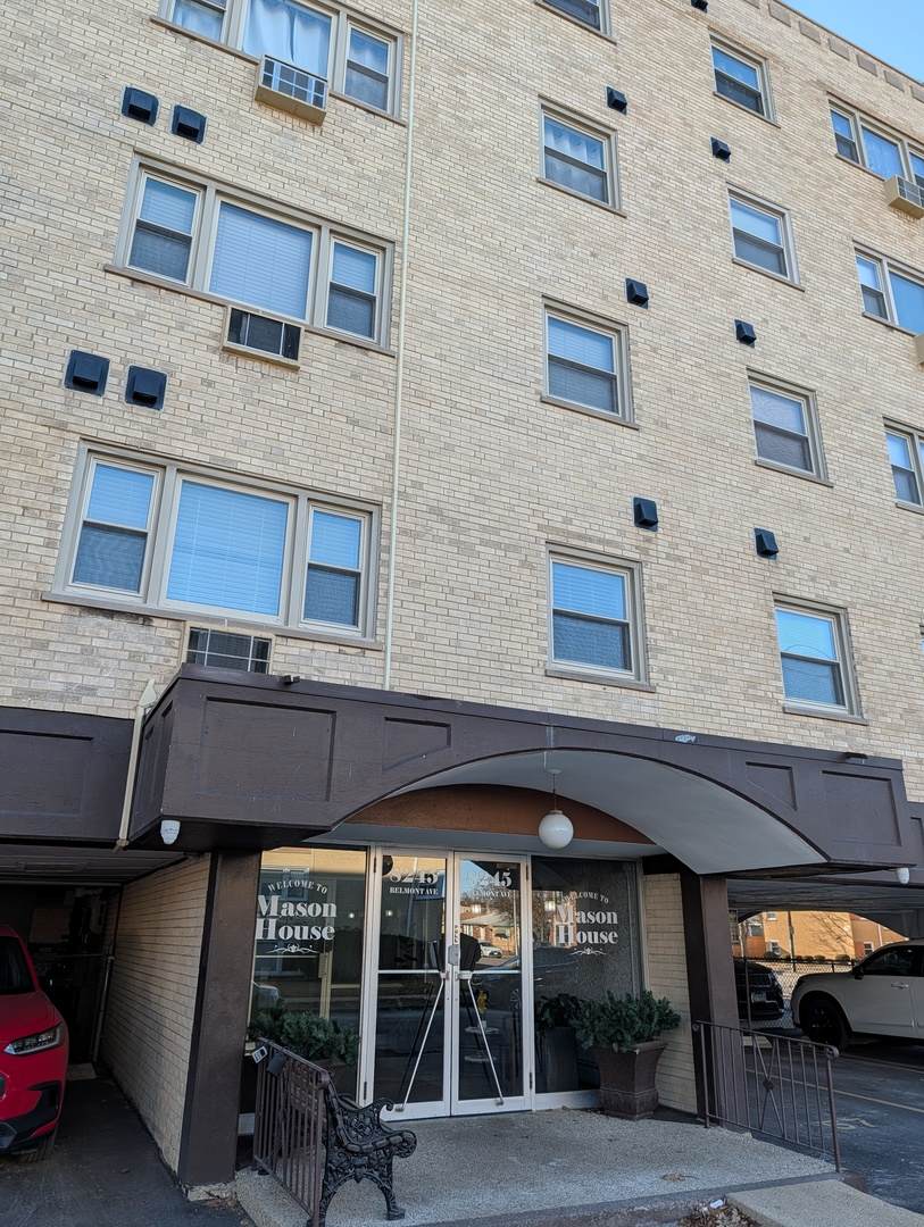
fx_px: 852
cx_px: 462
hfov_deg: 56.9
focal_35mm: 24
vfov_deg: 71.5
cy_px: 614
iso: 19
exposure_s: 1/1294
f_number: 1.68
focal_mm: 6.9
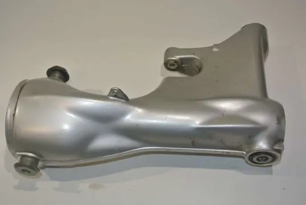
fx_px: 357
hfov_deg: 46.4
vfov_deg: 32.0
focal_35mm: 42
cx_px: 153
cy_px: 102
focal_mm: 15.7
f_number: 4.2
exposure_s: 1/60
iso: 200
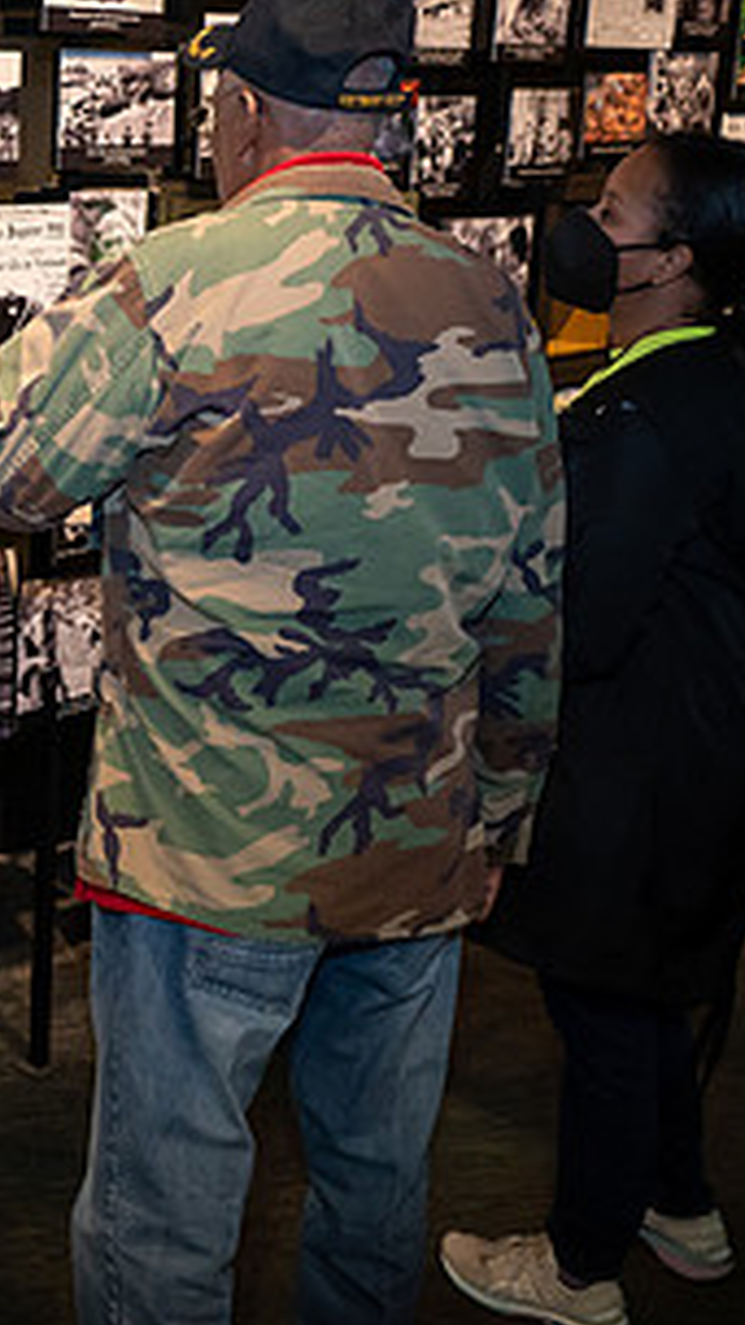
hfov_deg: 22.7
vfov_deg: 42.7
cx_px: -170
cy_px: 545
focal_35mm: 48
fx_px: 1686
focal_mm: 24
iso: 4500
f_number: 5
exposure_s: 1/30
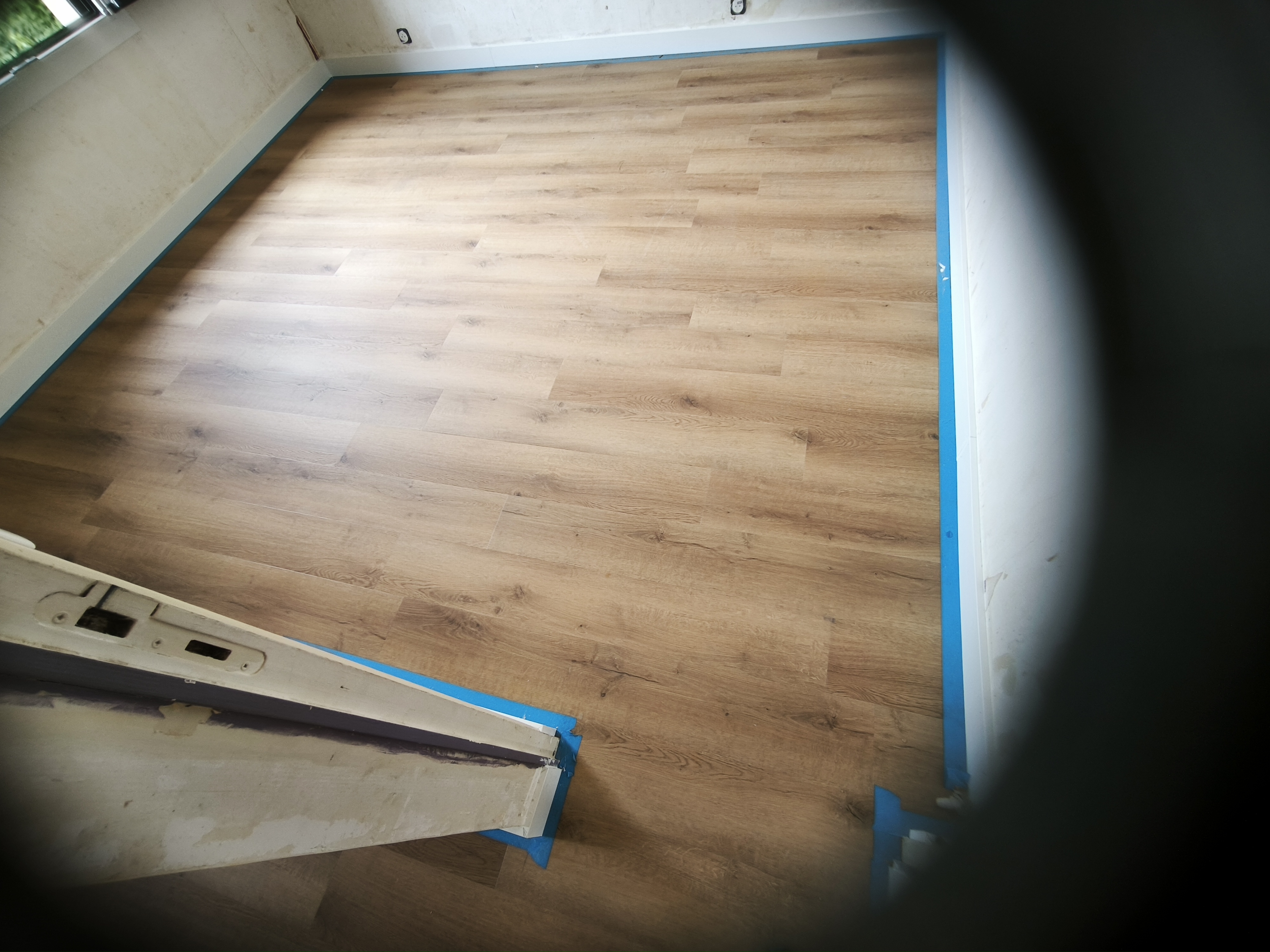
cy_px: 476
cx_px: 635
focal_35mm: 15
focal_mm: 1.91
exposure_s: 1/15
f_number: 2.2
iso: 100
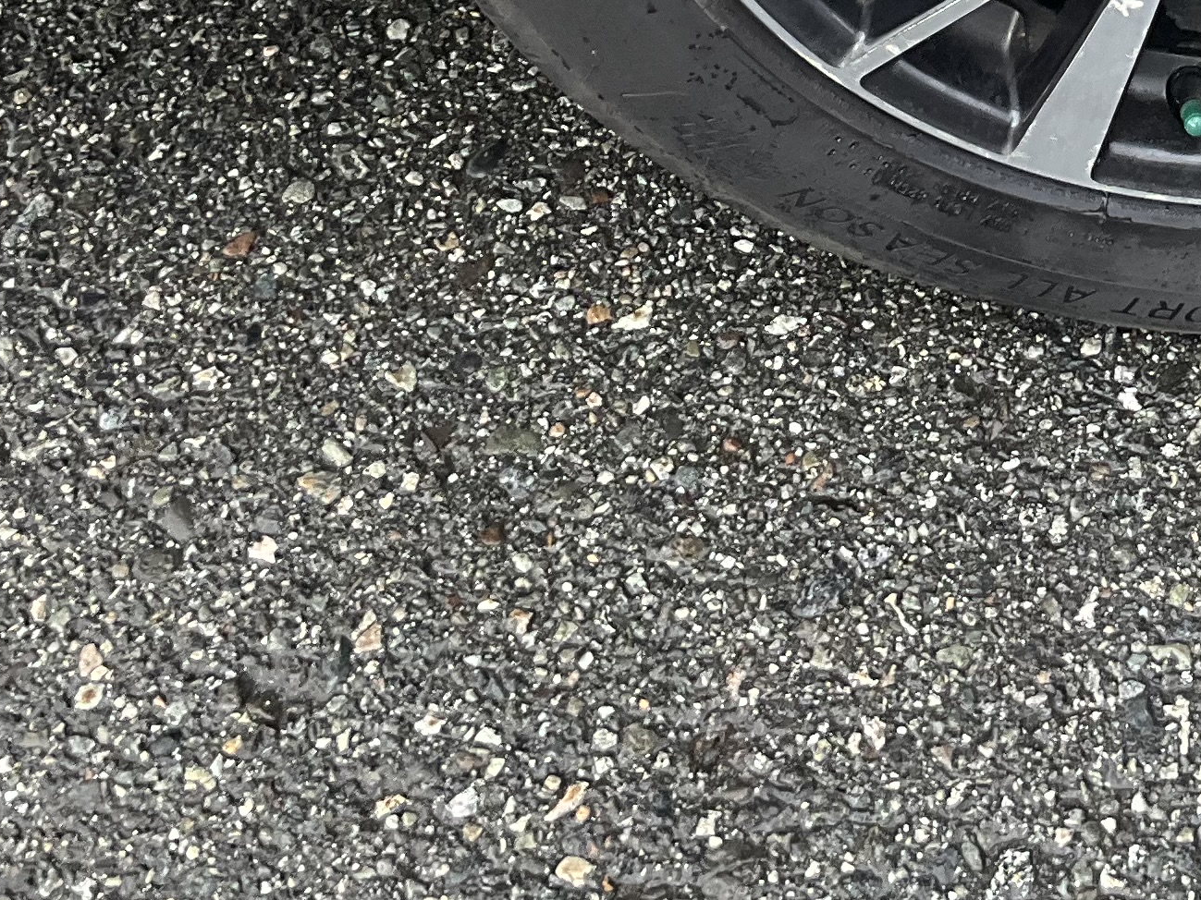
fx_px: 3122
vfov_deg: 15.5
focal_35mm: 90
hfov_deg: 20.9
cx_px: 1244
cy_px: -303
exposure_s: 1/138
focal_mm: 3
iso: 16
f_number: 1.8
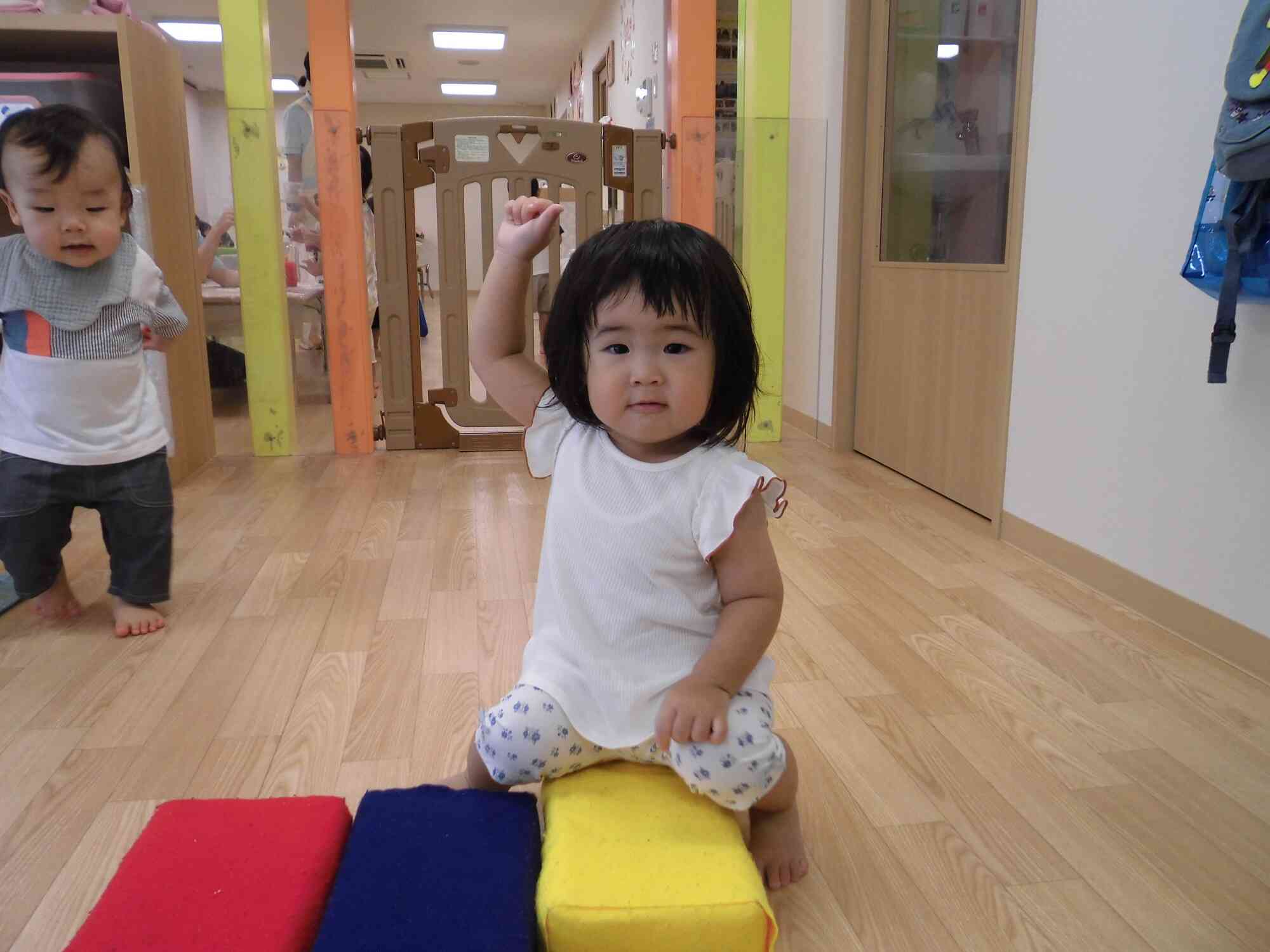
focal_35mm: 26
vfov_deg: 53.1
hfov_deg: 67.3
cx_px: 635
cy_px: 476
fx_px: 954
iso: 100
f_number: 3.2
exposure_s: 1/80
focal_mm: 4.6
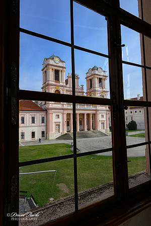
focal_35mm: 21
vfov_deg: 81.2
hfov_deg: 59.5
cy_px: 113
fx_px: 132
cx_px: 76
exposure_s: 1/320
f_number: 8
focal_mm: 14
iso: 180
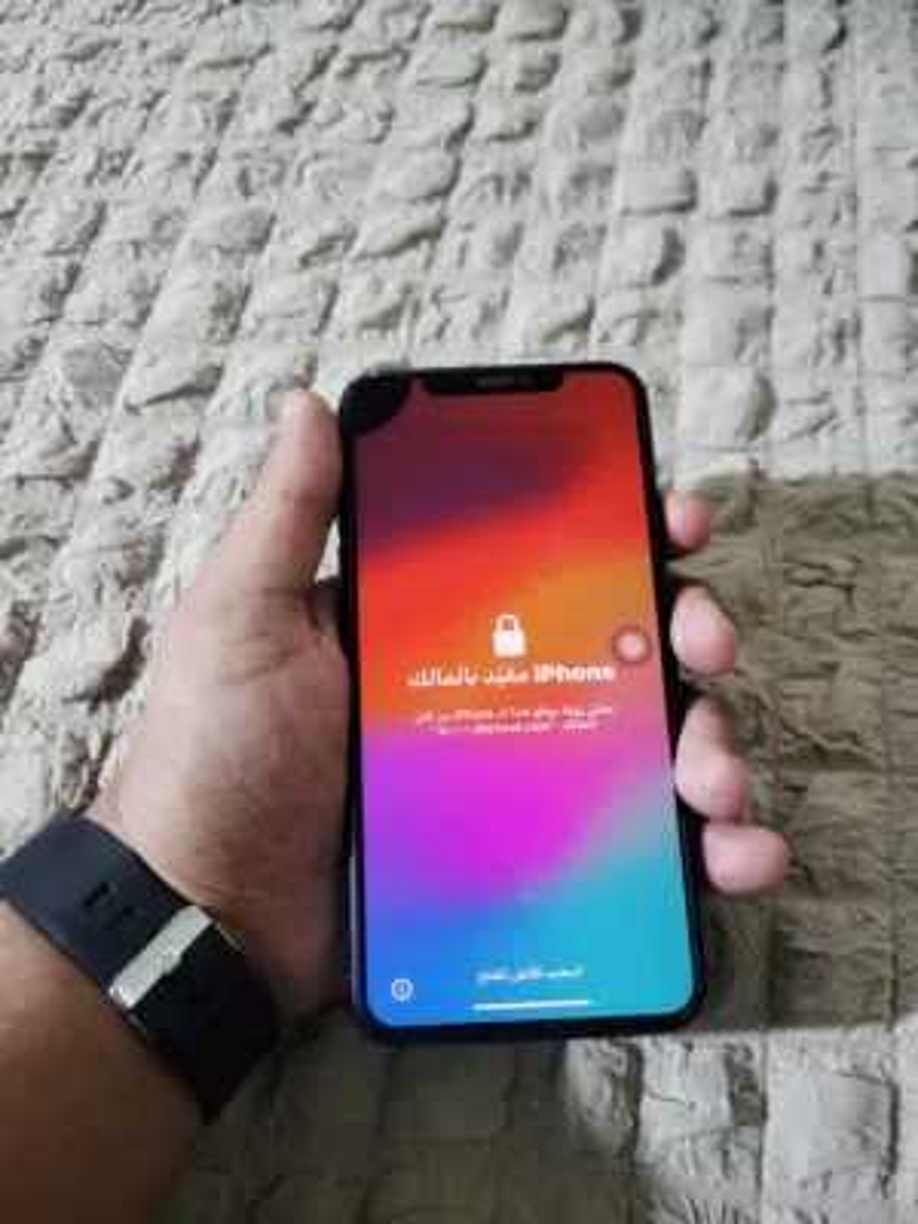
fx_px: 919
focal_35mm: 26
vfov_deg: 67.3
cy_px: 612
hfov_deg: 53.1
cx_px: 459
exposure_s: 1/25
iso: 640
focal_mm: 5.4
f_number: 1.8
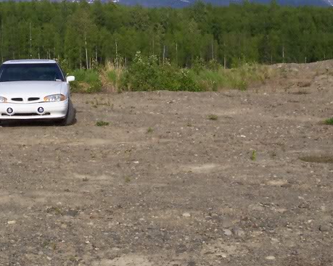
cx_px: 17
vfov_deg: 18.1
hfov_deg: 22.1
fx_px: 828
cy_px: 40
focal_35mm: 84
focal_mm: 8
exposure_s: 1/700
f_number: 4.8
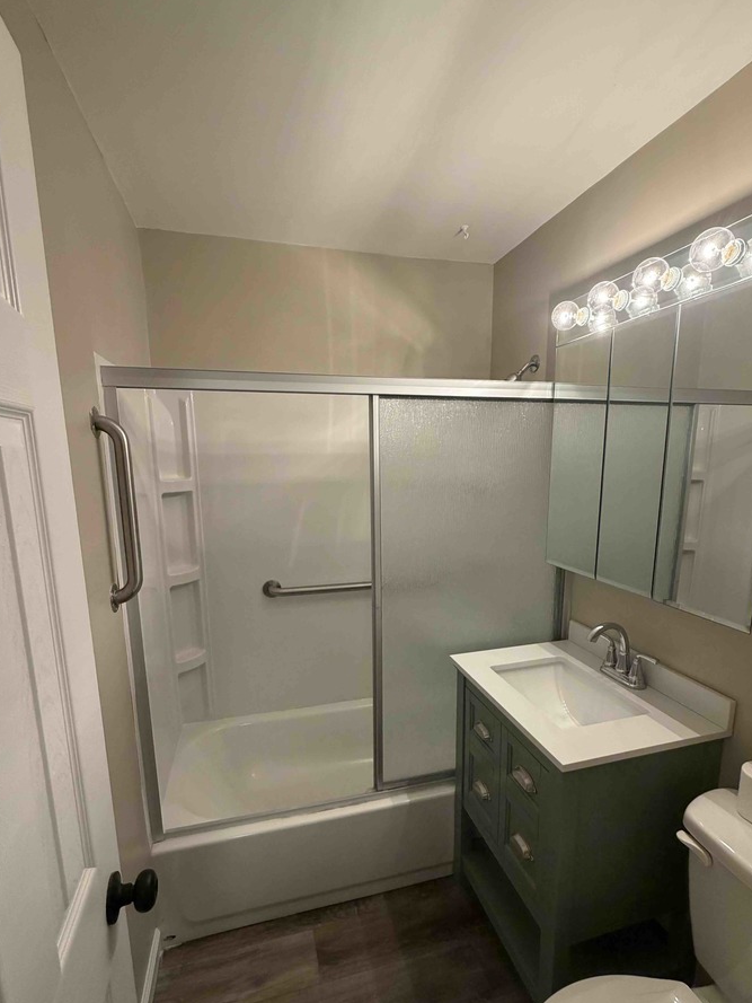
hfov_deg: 74.7
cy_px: 543
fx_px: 492
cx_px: 386
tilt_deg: -8.8
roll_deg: +1.7
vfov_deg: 90.8
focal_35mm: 17
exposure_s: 1/120
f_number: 2.2
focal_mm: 2.22
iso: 320
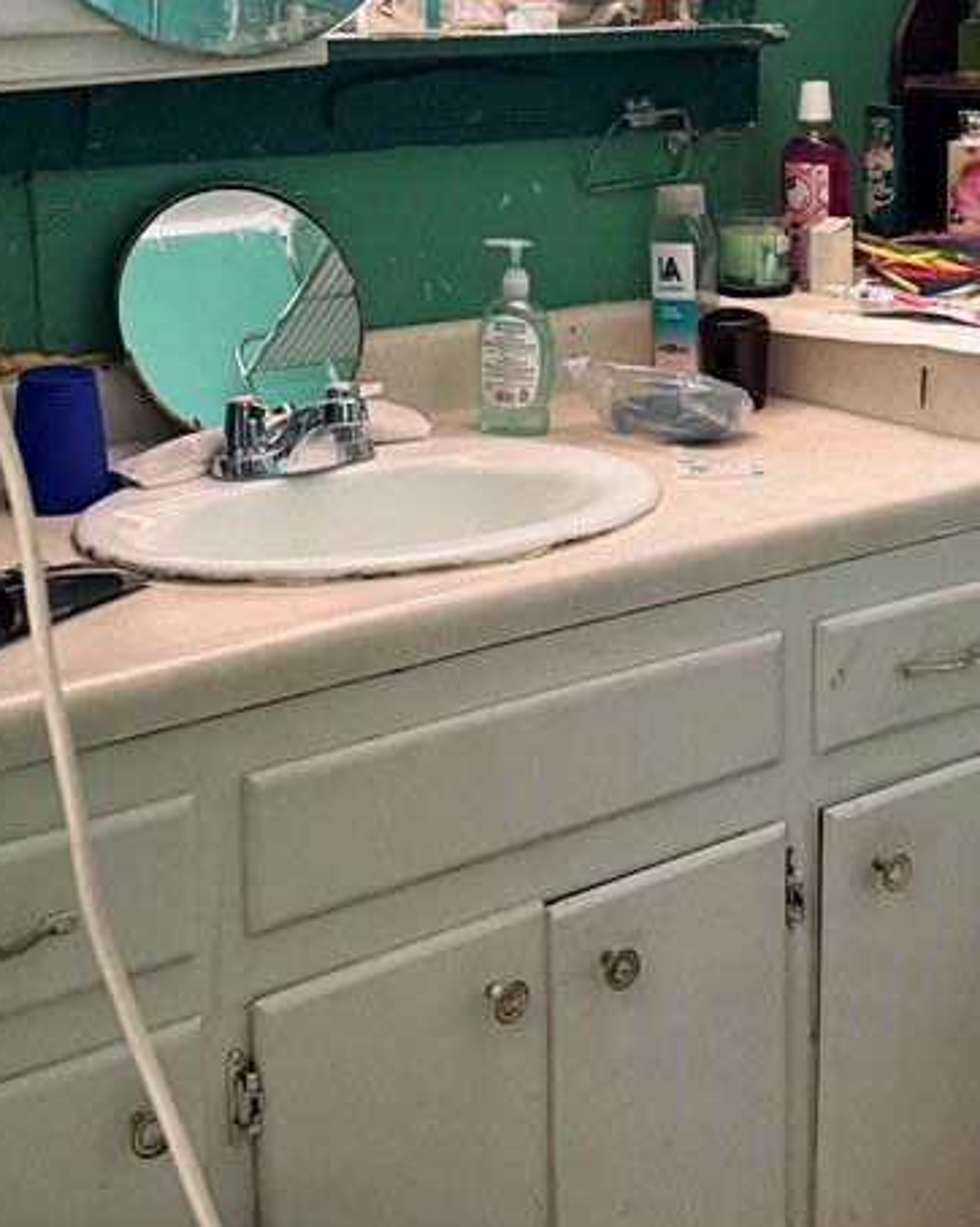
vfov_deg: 34.4
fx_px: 1923
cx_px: 547
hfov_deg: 28.6
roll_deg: +1.5
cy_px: 257
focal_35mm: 53
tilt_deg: -9.0
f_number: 1.78
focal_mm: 6.76
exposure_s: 1/46
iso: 800
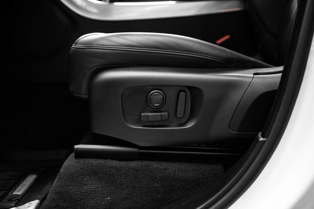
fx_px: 454
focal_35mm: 52
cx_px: 157
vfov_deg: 26.0
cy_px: 104
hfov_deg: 38.2
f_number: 2.8
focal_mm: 52
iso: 500
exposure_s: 1/200
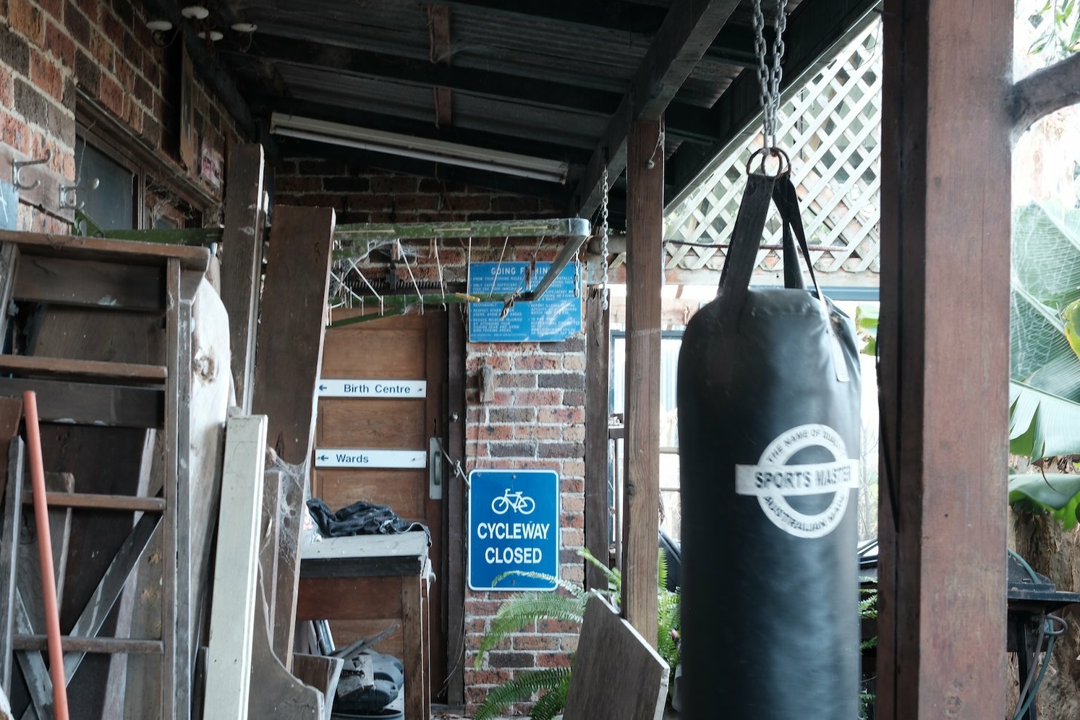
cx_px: 443
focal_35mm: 45
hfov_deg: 43.4
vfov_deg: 29.8
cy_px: 429
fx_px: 1350
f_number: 8
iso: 125
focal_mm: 23
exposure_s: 1.4
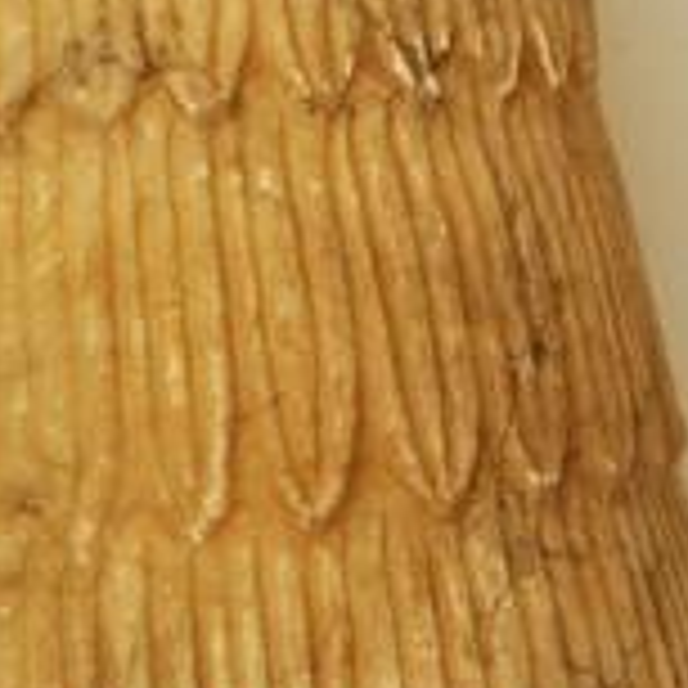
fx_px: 5487
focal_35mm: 244
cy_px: -337
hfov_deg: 7.2
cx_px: 101
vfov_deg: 7.1
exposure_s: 1/160
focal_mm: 42
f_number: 6.3
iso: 200
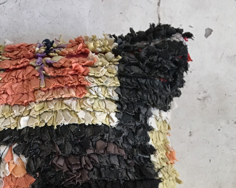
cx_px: 67
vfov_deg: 24.7
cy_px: 197
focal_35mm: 58
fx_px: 405
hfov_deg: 32.0
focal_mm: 4.15
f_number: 2.2
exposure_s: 1/33
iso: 160
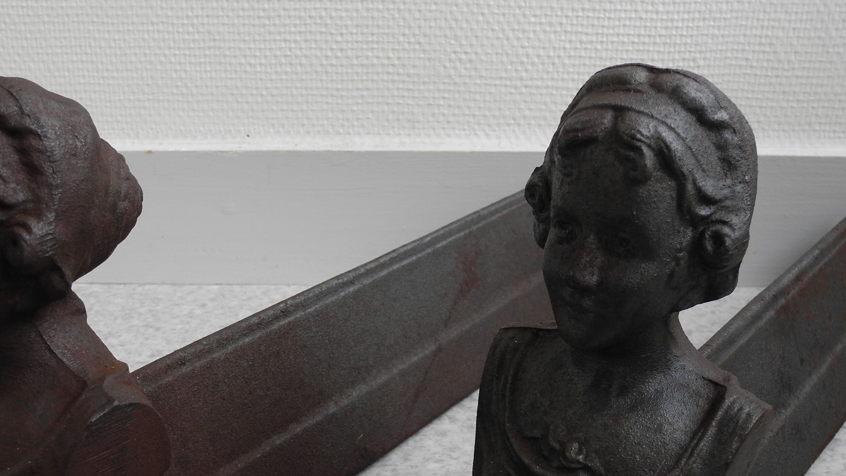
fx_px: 965
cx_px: 384
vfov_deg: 27.5
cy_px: 326
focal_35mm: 43
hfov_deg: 47.3
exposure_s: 1/39.6
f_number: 2.8
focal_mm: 6
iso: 100
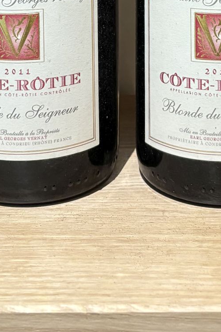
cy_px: -187
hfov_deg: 15.2
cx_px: 156
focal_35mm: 90
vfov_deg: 19.3
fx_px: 828
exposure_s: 1/60
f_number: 1.6
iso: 250
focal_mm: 5.96
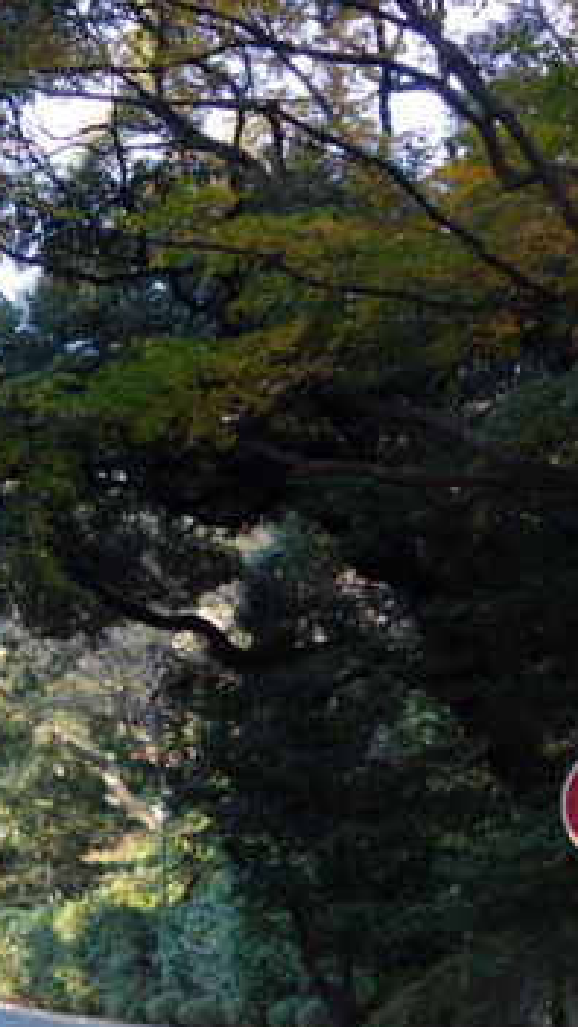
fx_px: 1880
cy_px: 705
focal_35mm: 69
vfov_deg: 30.3
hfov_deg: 16.1
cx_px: -274
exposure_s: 1/250
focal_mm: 10.63
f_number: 2.2
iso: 320
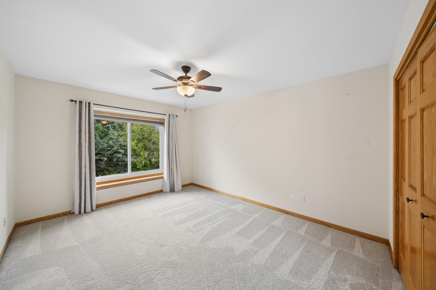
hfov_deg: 108.4
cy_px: 145
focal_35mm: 13
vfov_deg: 85.4
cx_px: 218
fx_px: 157
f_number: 8
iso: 400
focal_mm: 13
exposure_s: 1/8
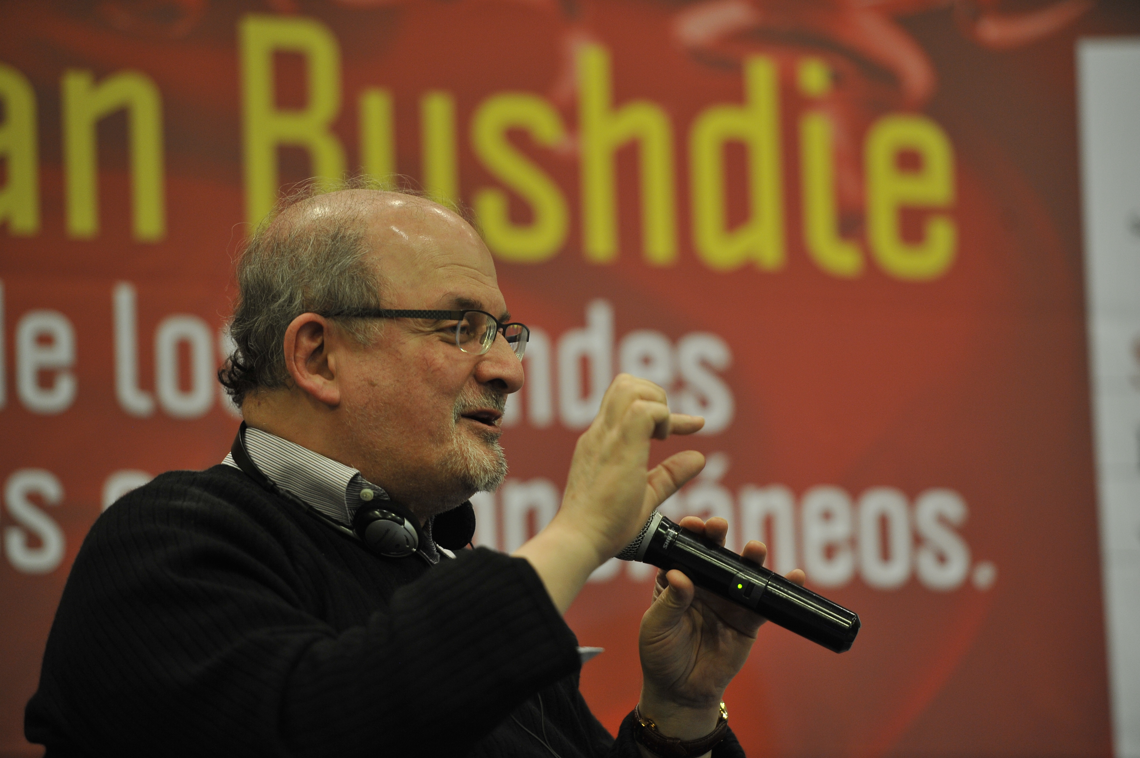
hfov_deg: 12.1
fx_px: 5380
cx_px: 570
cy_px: 379
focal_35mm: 170
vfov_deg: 8.1
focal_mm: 170
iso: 1600
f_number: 2.8
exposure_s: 1/100
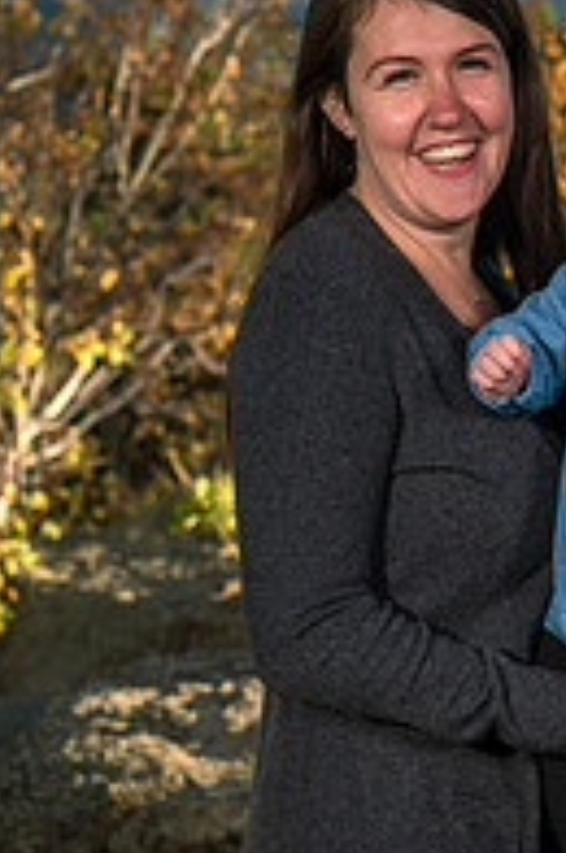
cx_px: 627
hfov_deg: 9.8
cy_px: 335
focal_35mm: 138
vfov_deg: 14.9
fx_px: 3266
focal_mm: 60
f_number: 5
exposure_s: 1/320
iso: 100
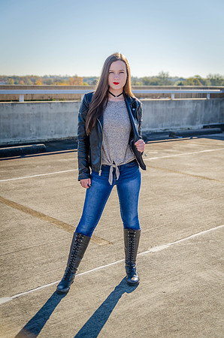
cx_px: 112
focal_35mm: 51
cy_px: 169
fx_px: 478
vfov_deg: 39.0
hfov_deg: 26.4
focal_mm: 34
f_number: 2.8
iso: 100
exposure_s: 1/2000
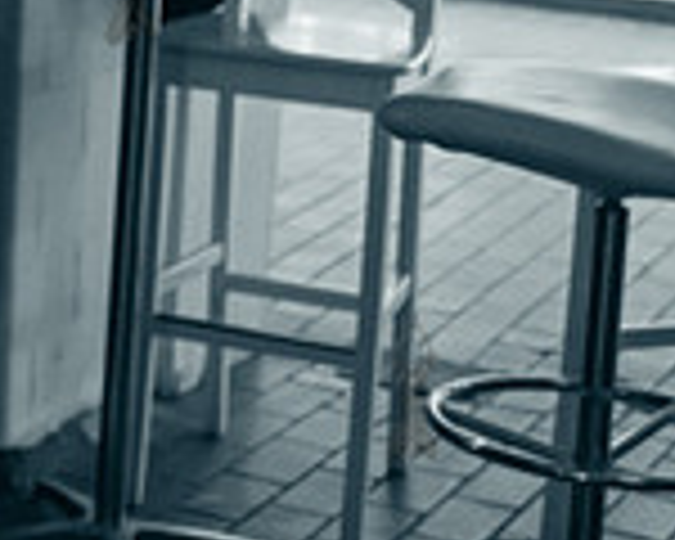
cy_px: -171
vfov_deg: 11.3
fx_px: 2657
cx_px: -370
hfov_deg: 13.5
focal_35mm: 133
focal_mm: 35
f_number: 2.8
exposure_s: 1/160
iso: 8000
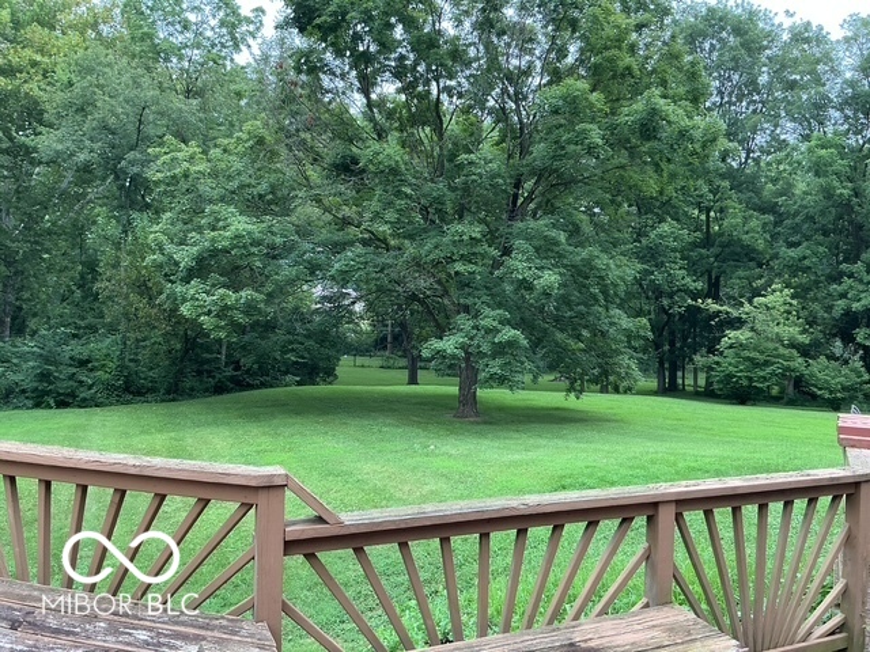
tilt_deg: -2.3
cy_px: 326
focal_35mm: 29
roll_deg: -2.0
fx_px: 729
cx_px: 435
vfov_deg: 48.2
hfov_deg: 61.7
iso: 25
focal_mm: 3
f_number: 1.8
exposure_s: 1/120
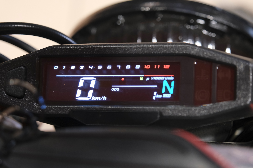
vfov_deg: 18.7
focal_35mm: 73
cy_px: 84
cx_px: 126
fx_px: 513
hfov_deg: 27.7
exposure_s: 1/100
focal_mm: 48.5
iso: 1600
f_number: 4
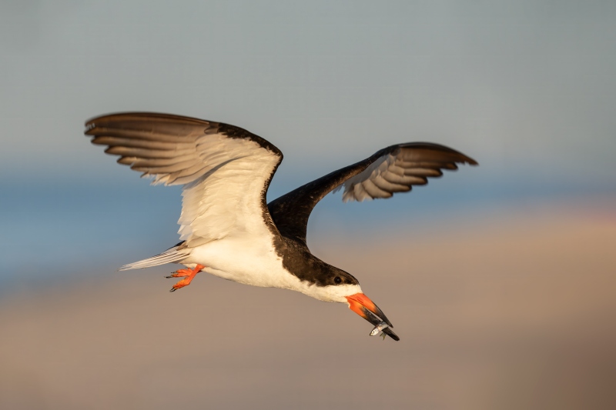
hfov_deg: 3.4
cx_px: 308
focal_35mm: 600
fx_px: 10264
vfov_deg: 2.3
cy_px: 205
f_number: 8
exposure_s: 1/2500
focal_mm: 600
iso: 2500
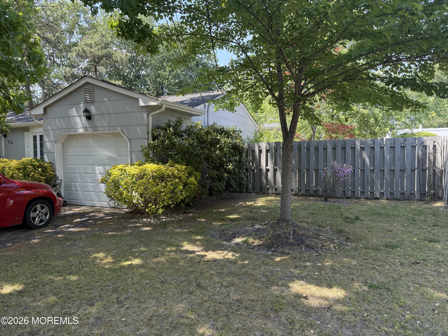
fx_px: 311
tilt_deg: -2.4
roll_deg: +0.7
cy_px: 168
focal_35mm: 24
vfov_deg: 56.8
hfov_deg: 71.6
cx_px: 224
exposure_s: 1/671
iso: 100
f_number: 1.78
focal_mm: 6.76
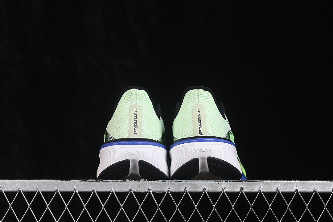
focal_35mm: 75
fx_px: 694
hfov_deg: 27.0
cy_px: 111
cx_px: 166
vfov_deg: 18.2
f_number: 8
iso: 160
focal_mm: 50
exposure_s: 1/80
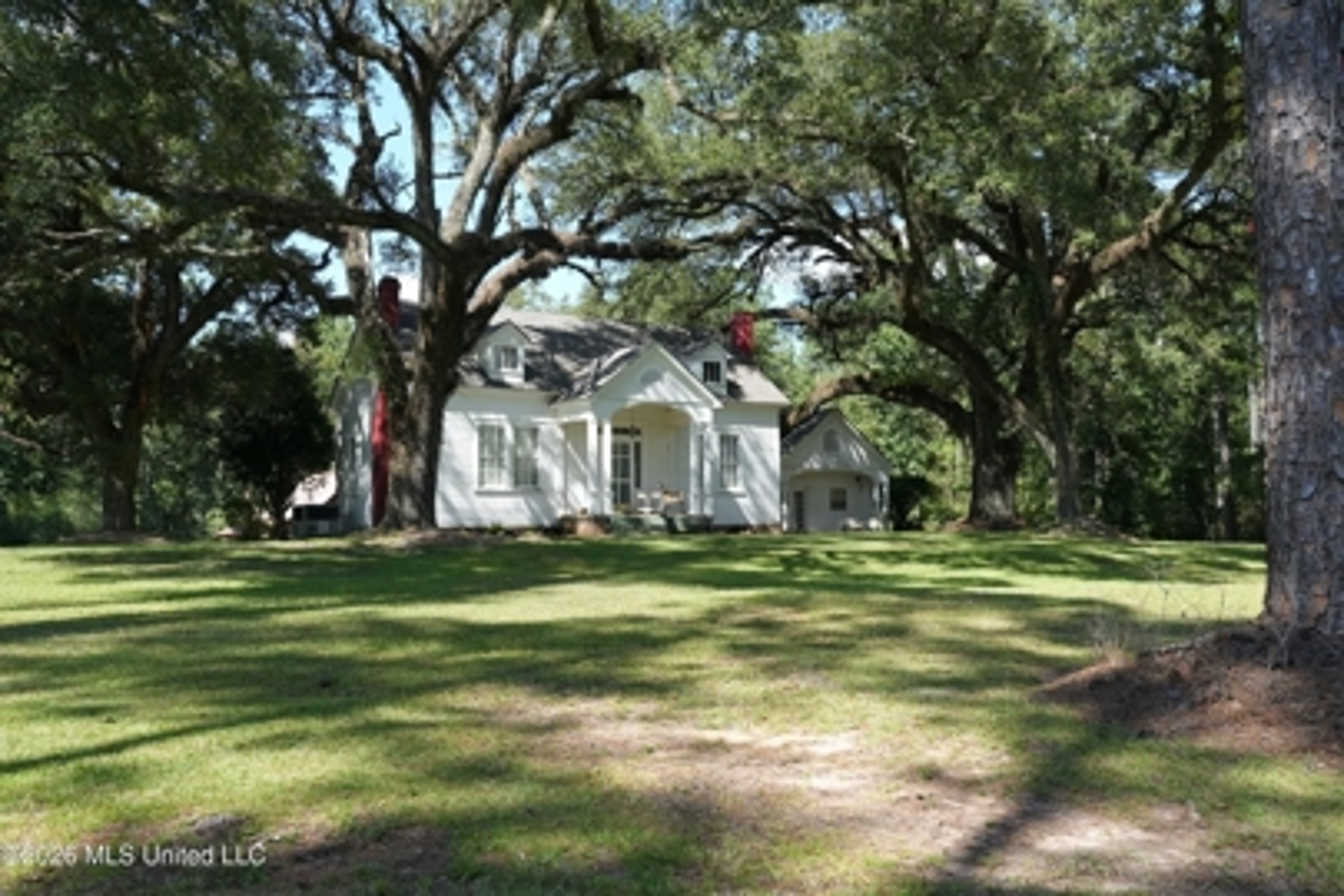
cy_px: 448
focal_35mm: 33
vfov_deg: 40.0
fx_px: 1232
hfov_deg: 57.2
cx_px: 672
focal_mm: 33
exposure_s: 1/200
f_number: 8
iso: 320
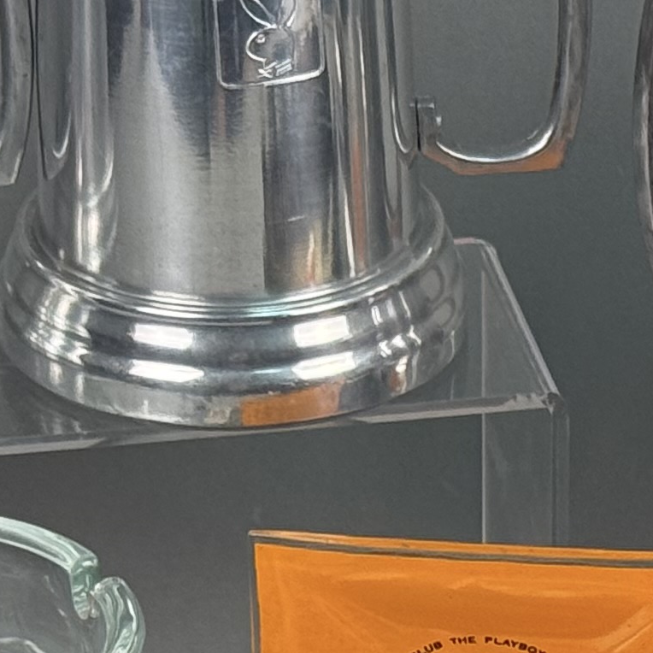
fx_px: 4781
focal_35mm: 224
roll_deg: -0.3
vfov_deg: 7.7
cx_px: 700
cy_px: 827
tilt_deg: -30.7
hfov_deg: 7.8
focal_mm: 6.76
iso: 80
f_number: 1.78
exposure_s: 1/120
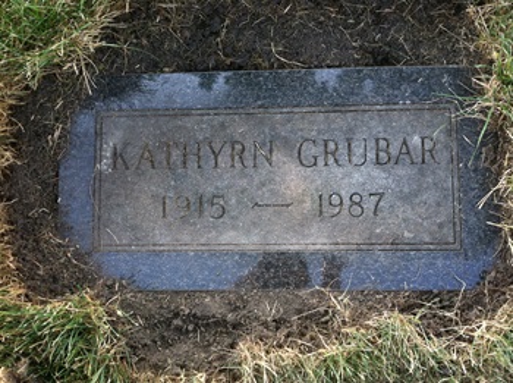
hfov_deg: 52.7
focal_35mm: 35
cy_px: 192
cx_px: 256
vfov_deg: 40.6
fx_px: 518
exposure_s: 1/76
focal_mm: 3.85
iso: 80
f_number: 2.8
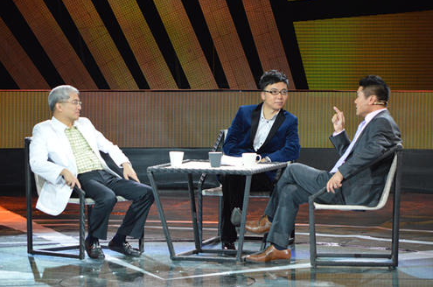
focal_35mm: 205
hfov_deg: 10.1
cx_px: 218
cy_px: 143
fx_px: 2455
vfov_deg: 6.7
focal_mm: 135
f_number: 5
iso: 2200
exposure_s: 1/250
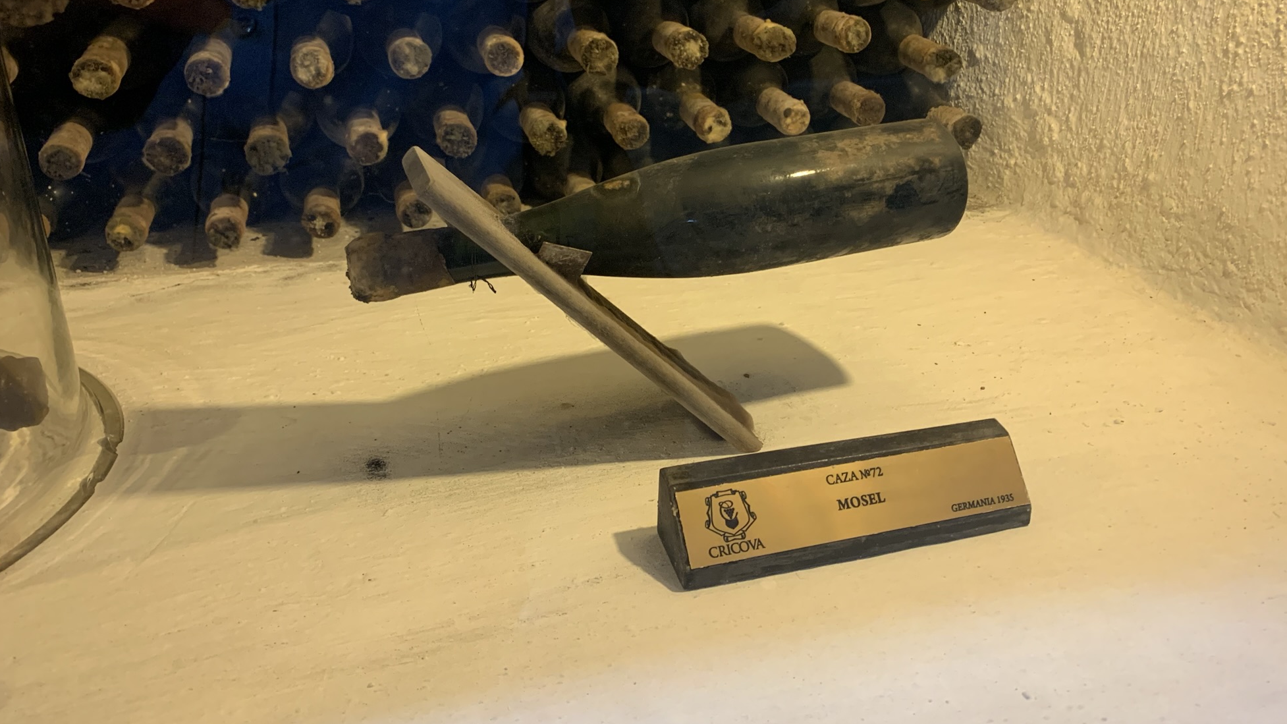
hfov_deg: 66.1
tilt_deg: -26.5
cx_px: 641
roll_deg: -2.1
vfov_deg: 39.9
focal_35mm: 29
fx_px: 990
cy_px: 273
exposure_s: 1/50
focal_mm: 4.25
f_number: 1.8
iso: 320
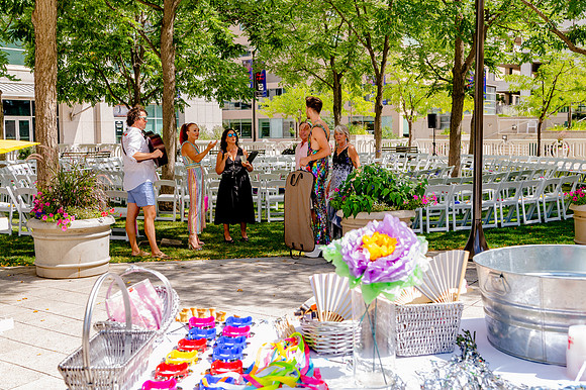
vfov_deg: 30.5
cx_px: 293
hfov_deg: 44.5
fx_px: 716
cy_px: 195
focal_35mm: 44
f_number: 8
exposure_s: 1/250
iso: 320
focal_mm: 44
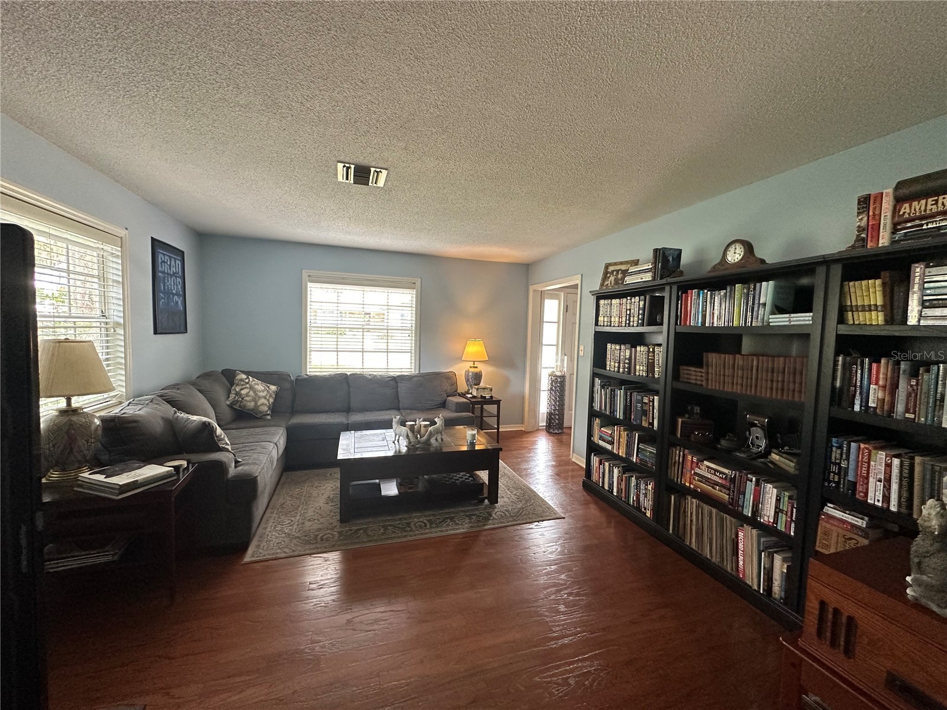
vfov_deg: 85.7
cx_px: 474
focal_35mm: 14
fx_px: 383
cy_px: 355
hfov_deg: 102.1
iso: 320
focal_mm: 2.22
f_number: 2.2
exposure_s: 1/99
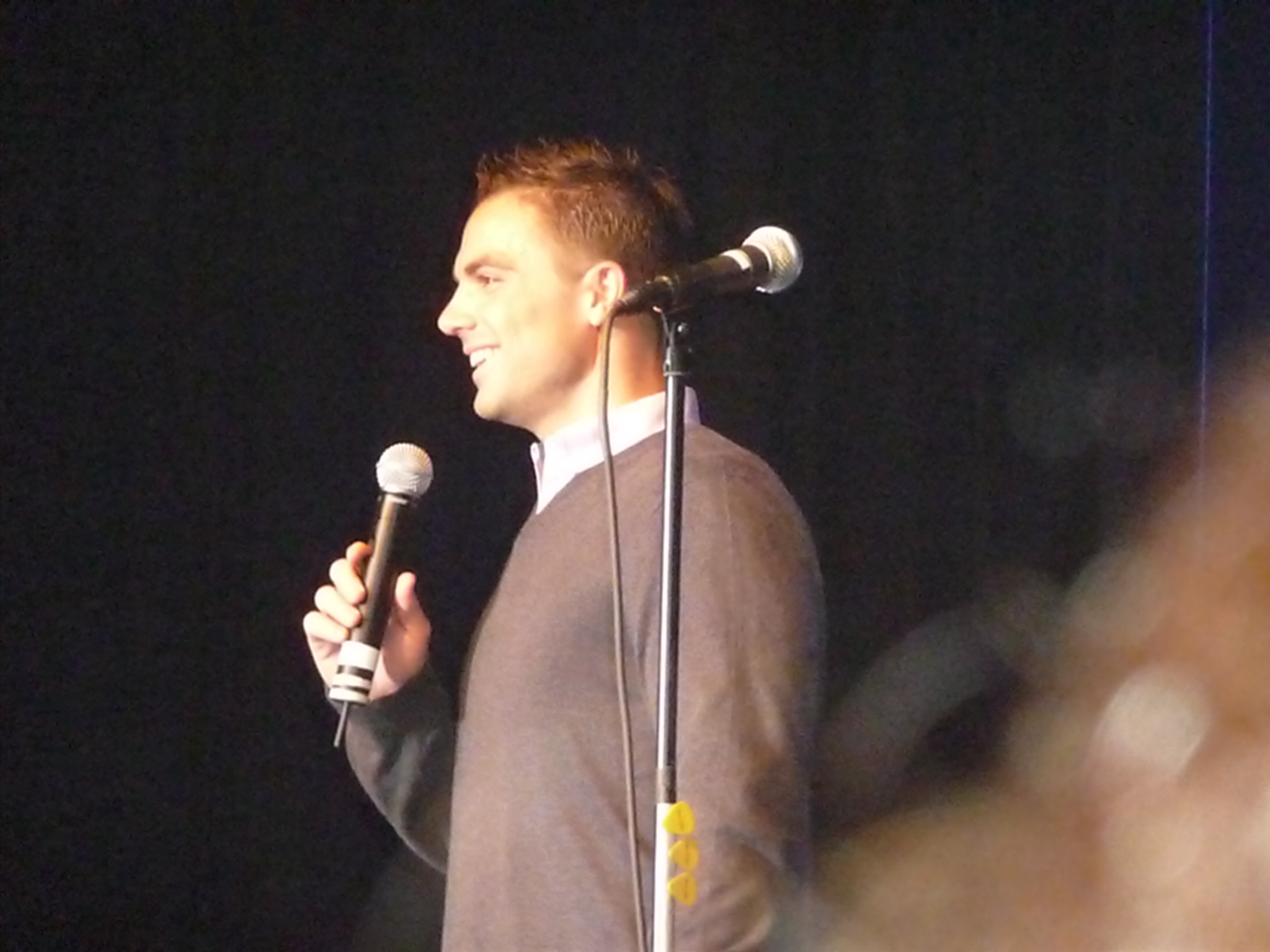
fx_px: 10273
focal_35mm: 280
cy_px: 476
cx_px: 635
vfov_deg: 5.3
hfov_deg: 7.1
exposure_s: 1/60
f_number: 4.9
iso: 4000
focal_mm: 47
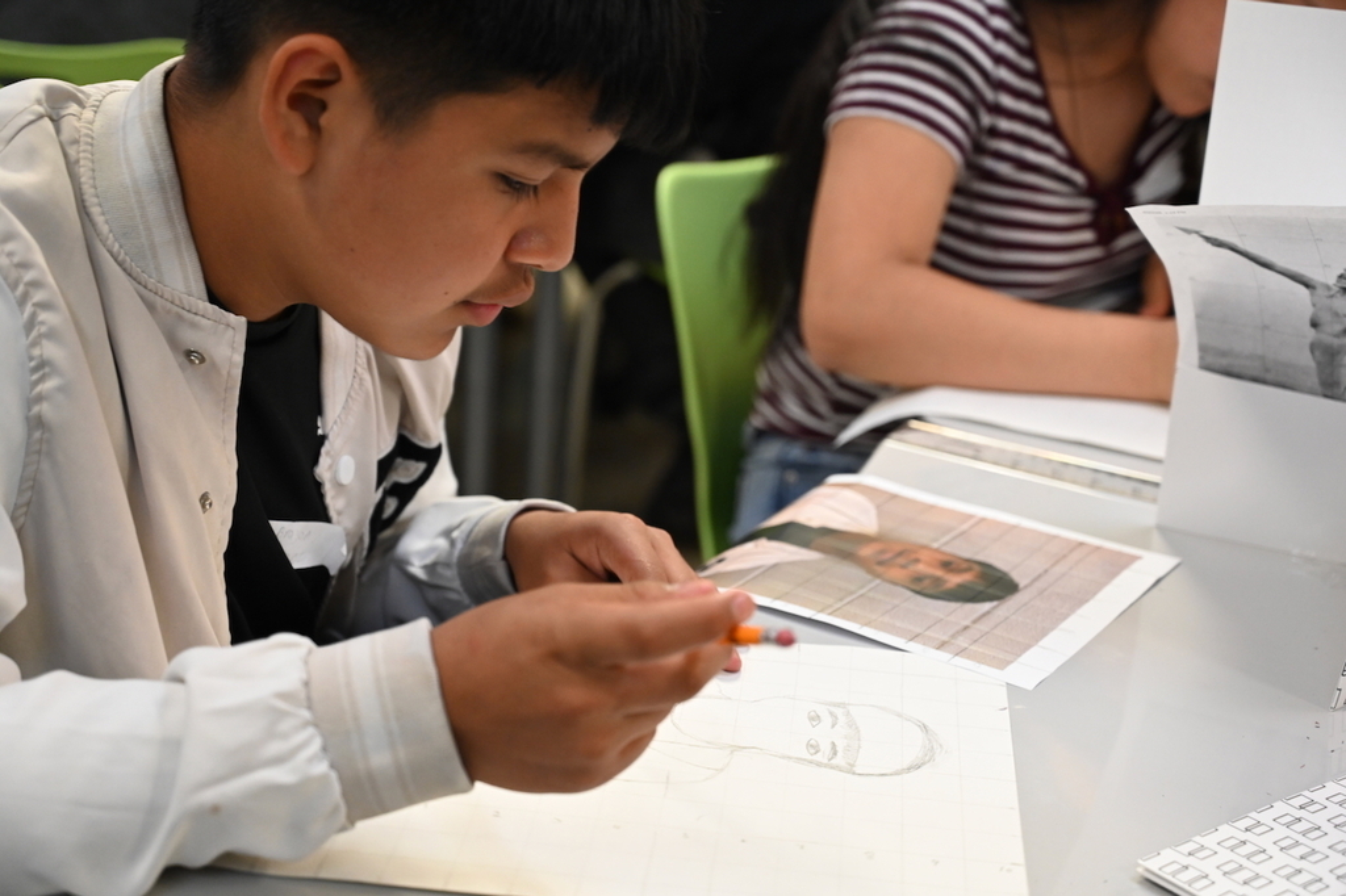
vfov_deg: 23.0
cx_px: 673
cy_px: 448
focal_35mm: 59
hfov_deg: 33.9
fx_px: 2205
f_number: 4
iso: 2800
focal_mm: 59
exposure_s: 1/125
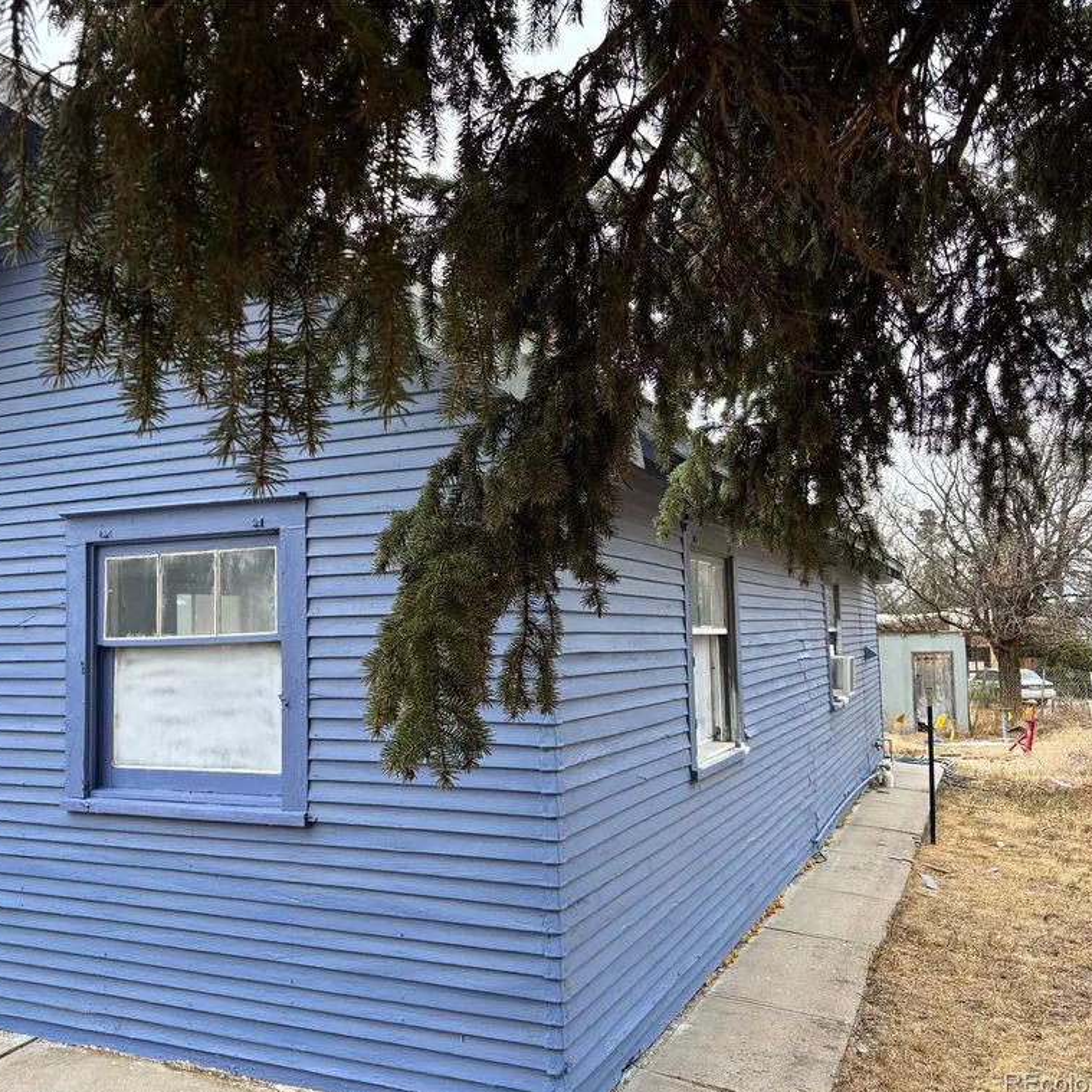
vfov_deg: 52.5
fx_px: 1106
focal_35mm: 31
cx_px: 416
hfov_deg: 52.0
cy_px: 550
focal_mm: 5.96
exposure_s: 1/1047
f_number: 1.6
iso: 50
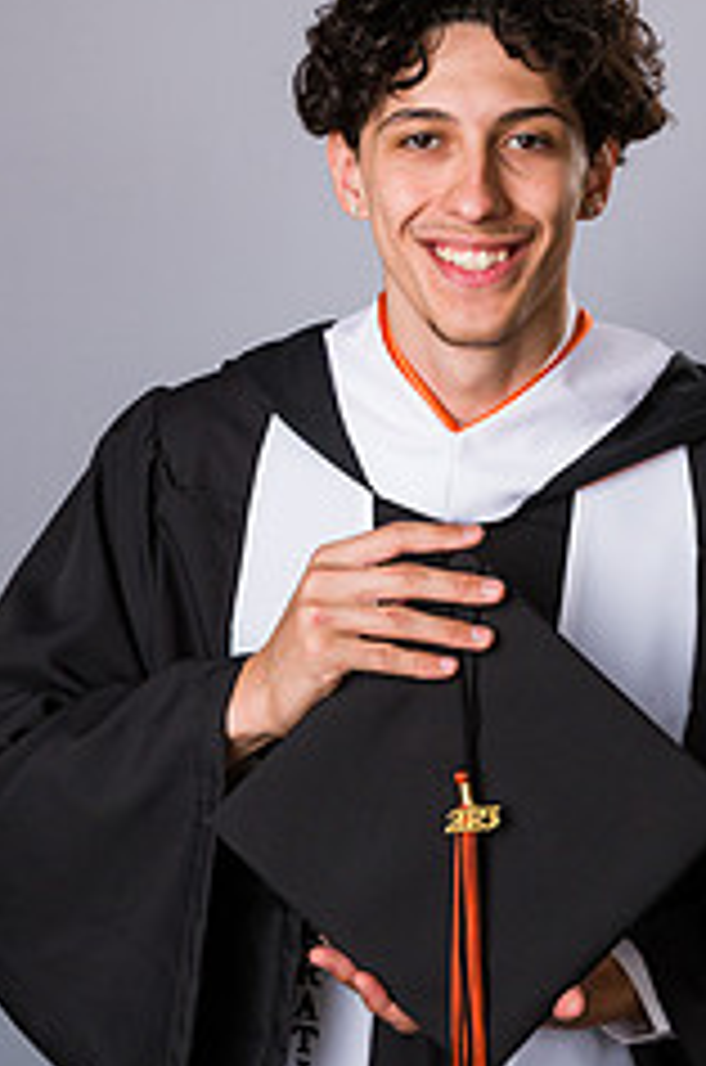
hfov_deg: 10.3
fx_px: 3929
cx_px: 452
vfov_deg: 15.4
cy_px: 441
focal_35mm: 133
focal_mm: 70
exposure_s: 1/200
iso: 800
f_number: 8
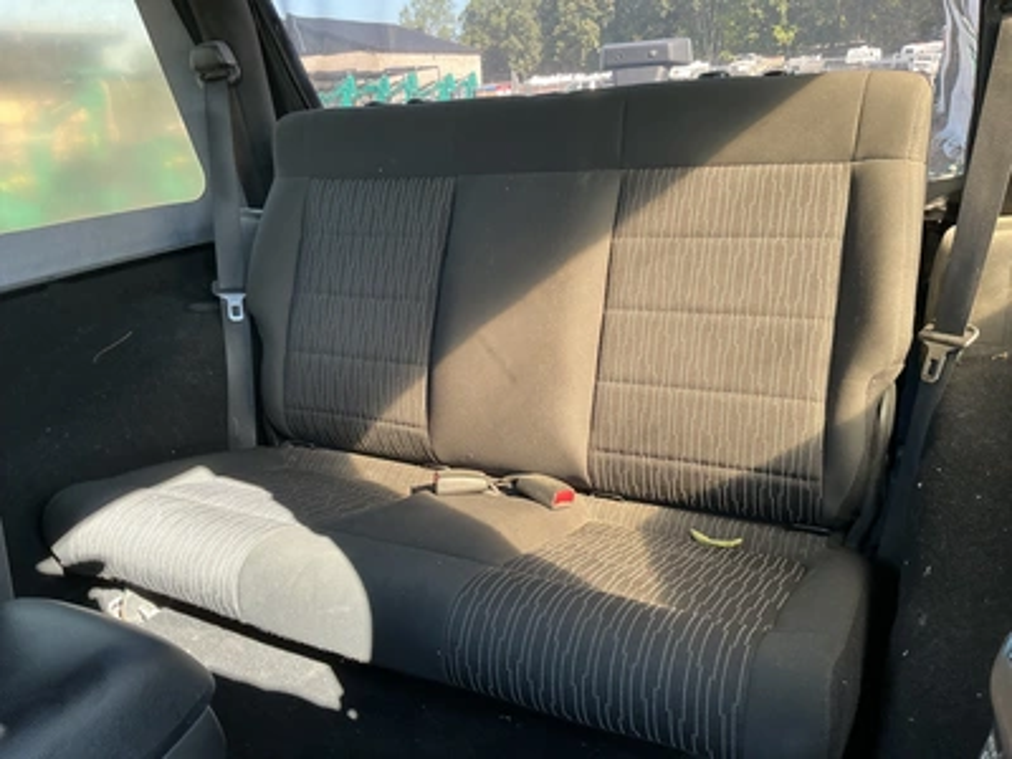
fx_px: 819
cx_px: 506
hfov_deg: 63.4
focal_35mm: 28
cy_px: 380
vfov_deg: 49.7
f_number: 1.8
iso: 64
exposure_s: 1/122
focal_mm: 3
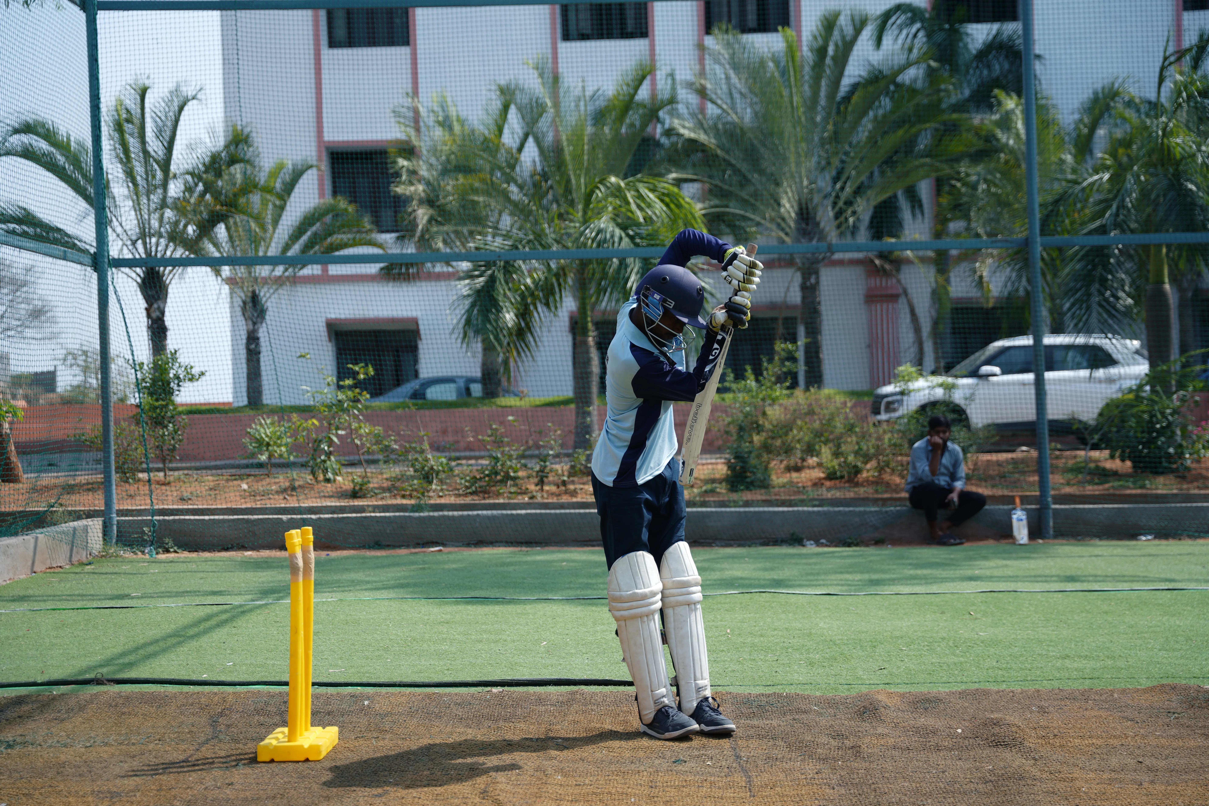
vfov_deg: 27.5
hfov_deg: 40.3
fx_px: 1649
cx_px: 604
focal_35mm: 49
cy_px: 403
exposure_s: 1/640
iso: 50
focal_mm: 49.1
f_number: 2.8
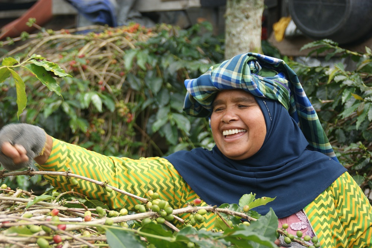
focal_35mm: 90
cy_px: 124
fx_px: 929
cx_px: 186
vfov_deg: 15.2
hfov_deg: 22.6
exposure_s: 1/125
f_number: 5
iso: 125
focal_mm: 60
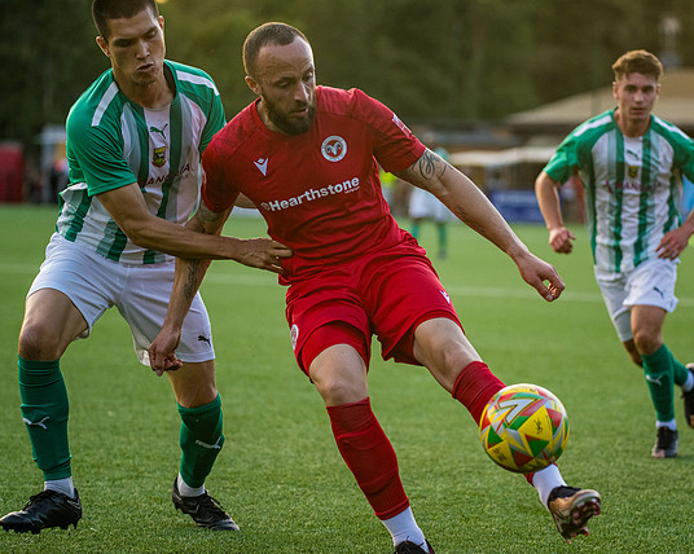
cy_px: 278
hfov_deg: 13.6
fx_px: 2915
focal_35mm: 142
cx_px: 426
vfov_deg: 10.9
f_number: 2.8
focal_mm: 120
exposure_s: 1/1600
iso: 1250
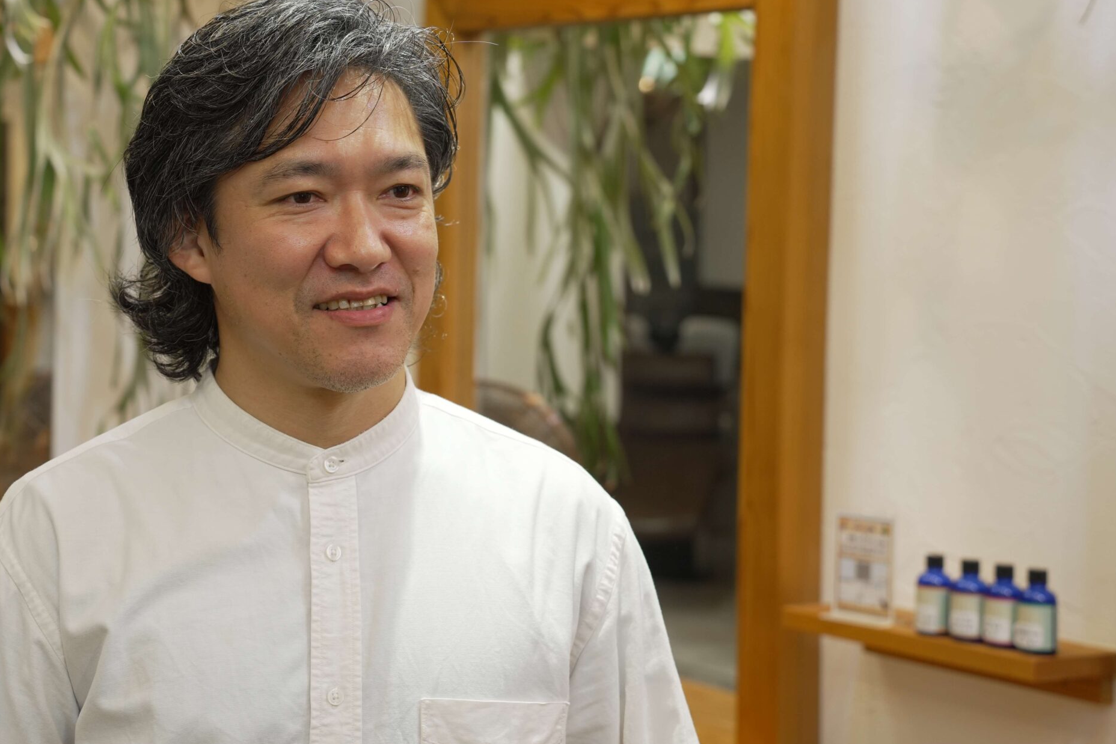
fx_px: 2480
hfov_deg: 25.3
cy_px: 294
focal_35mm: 80
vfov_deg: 17.1
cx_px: 393
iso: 800
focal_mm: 58
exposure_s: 1/125
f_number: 4.5
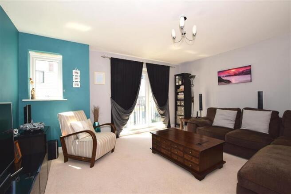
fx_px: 121
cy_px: 97
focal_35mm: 15
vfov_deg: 77.3
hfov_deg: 100.4
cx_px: 146
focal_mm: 10
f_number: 8
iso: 200
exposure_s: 1/40
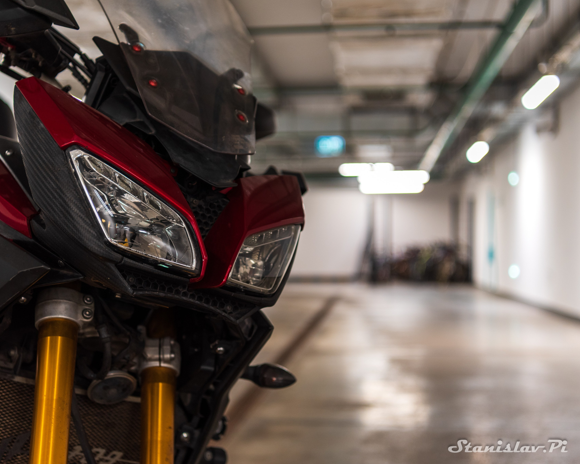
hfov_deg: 32.4
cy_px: 232
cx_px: 249
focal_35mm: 58
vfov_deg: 26.2
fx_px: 996
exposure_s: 1/50
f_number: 2.8
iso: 500
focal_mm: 48
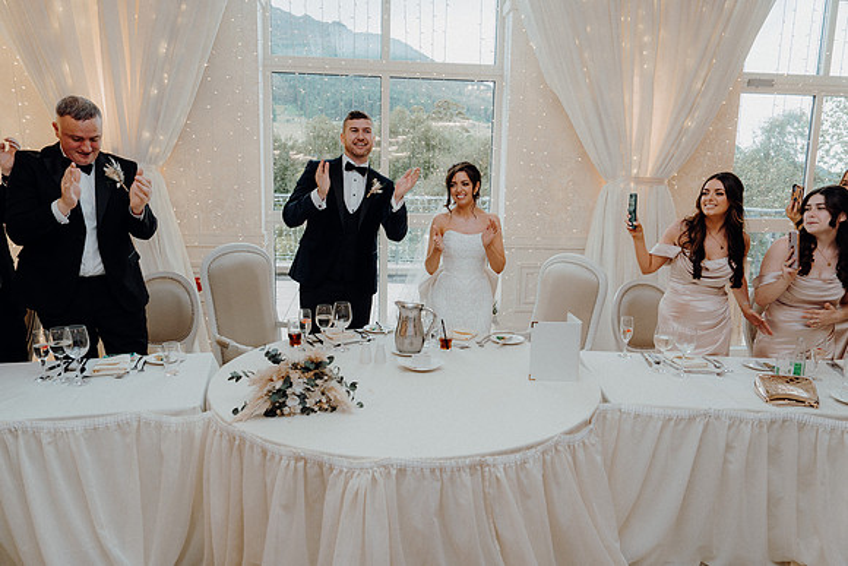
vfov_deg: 51.3
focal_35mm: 25
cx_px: 424
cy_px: 283
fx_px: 589
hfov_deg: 71.5
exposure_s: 1/160
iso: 1000
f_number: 3.5
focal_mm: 25
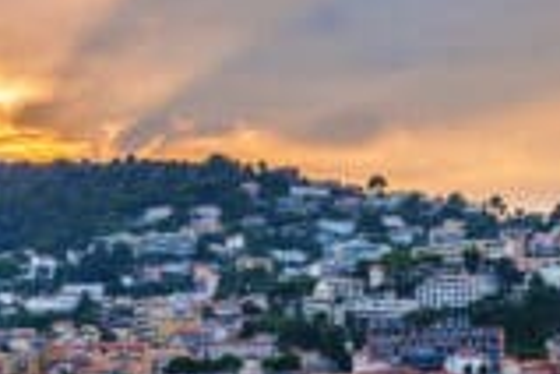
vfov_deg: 7.8
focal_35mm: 176
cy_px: 293
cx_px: 113
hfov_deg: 11.6
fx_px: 2738
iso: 100
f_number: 16
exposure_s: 1/15
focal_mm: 62
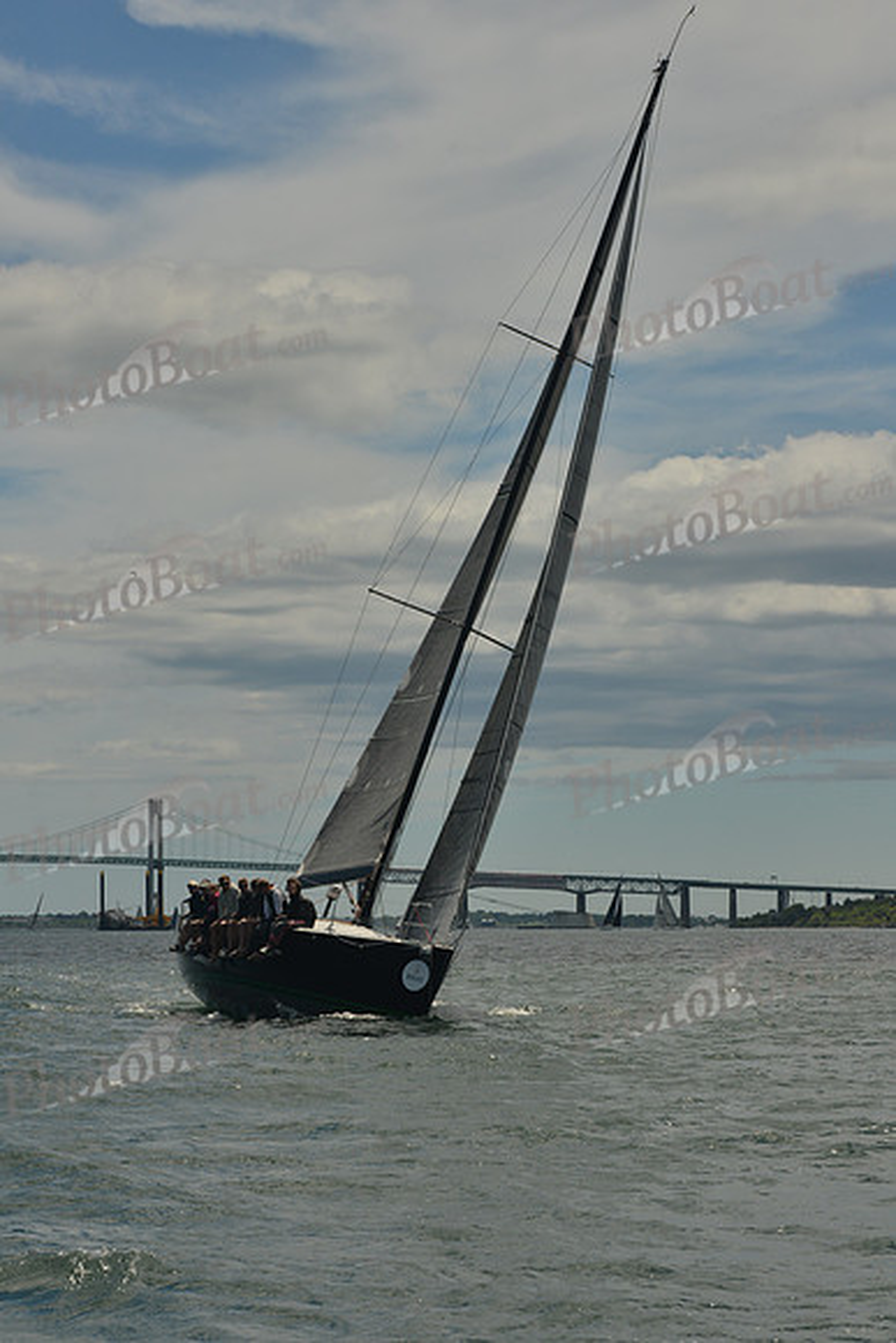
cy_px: 672
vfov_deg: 23.9
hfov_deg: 16.1
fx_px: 3171
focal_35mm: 85
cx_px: 448
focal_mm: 85
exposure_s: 1/800
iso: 400
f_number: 10
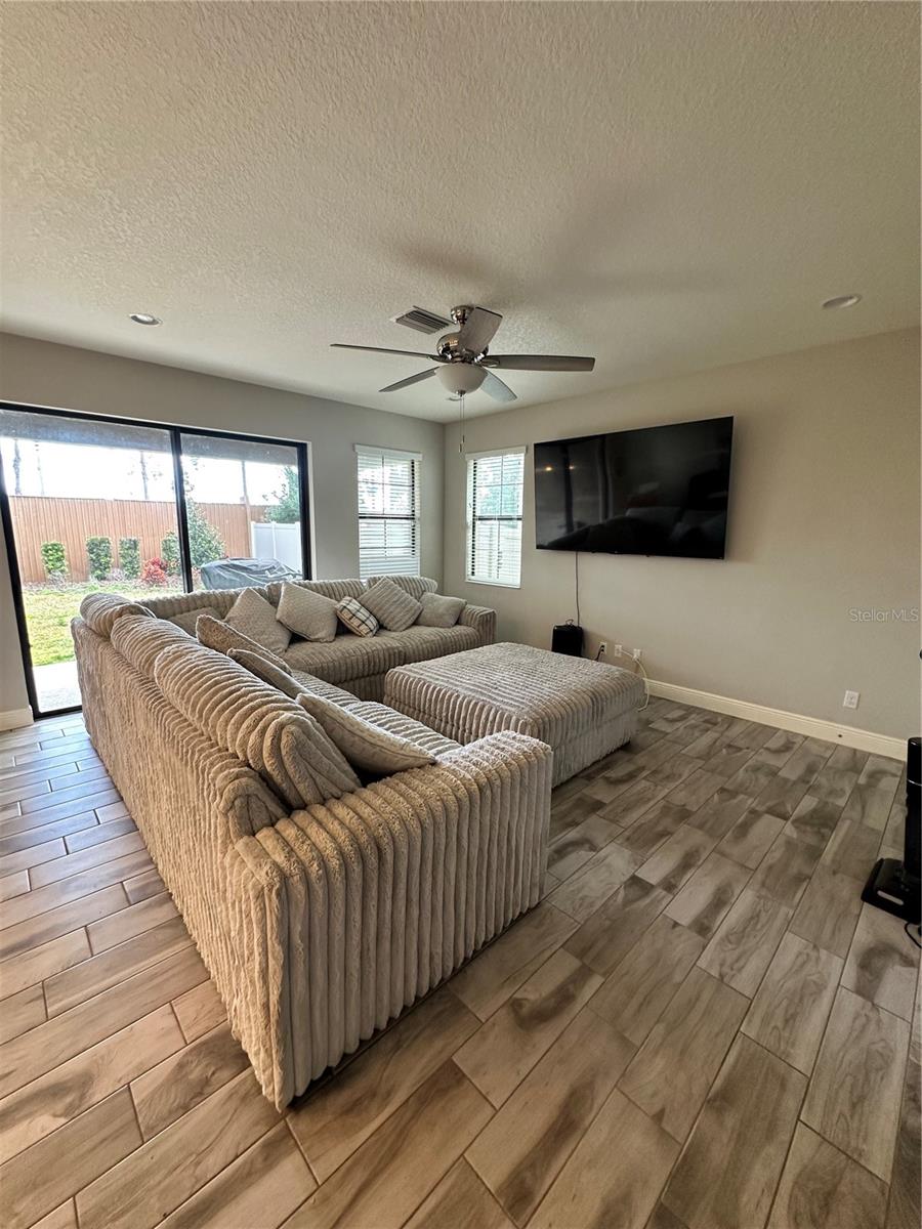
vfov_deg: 102.1
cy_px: 614
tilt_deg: -8.5
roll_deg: -0.8
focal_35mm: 14
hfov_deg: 85.7
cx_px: 461
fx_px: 497
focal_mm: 2.22
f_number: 2.2
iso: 200
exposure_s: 1/60
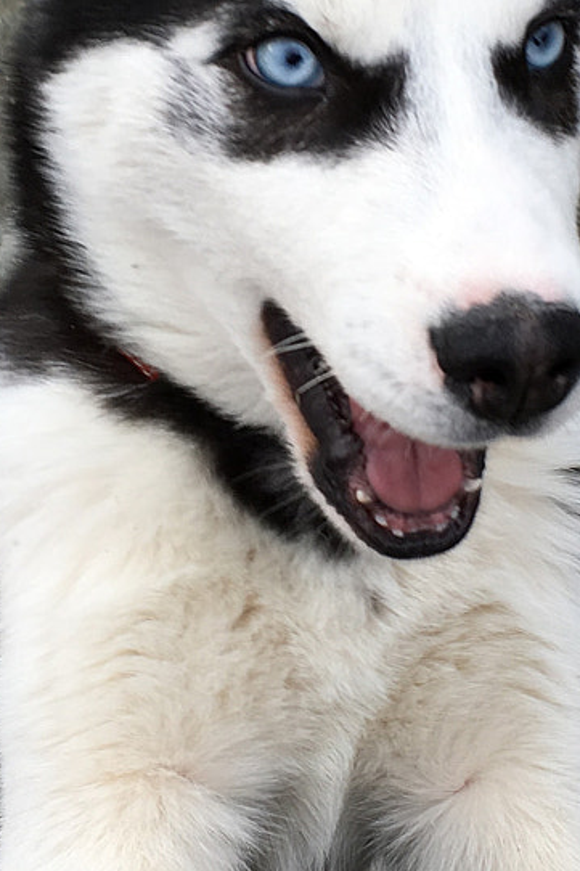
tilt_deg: -60.5
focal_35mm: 89
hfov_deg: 15.3
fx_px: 2152
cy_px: 320
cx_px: 323
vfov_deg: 22.8
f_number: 2.2
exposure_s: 1/116
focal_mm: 4.15
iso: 25
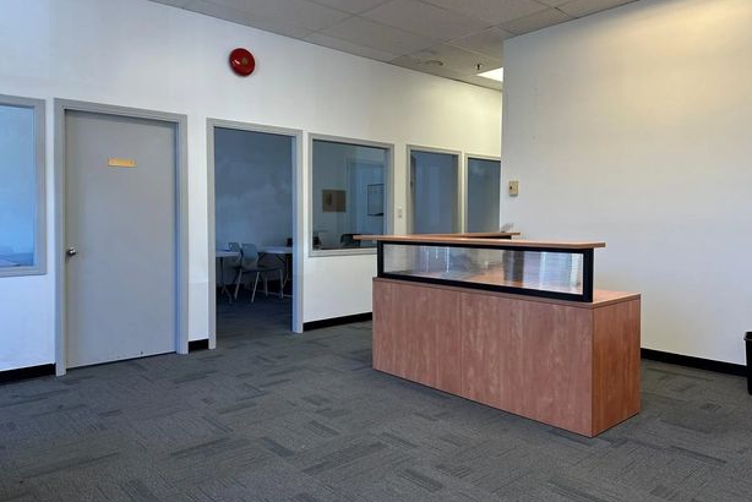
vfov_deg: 49.6
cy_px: 233
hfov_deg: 69.4
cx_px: 372
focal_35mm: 26
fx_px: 543
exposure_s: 1/120
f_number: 1.78
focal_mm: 6.86
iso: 100
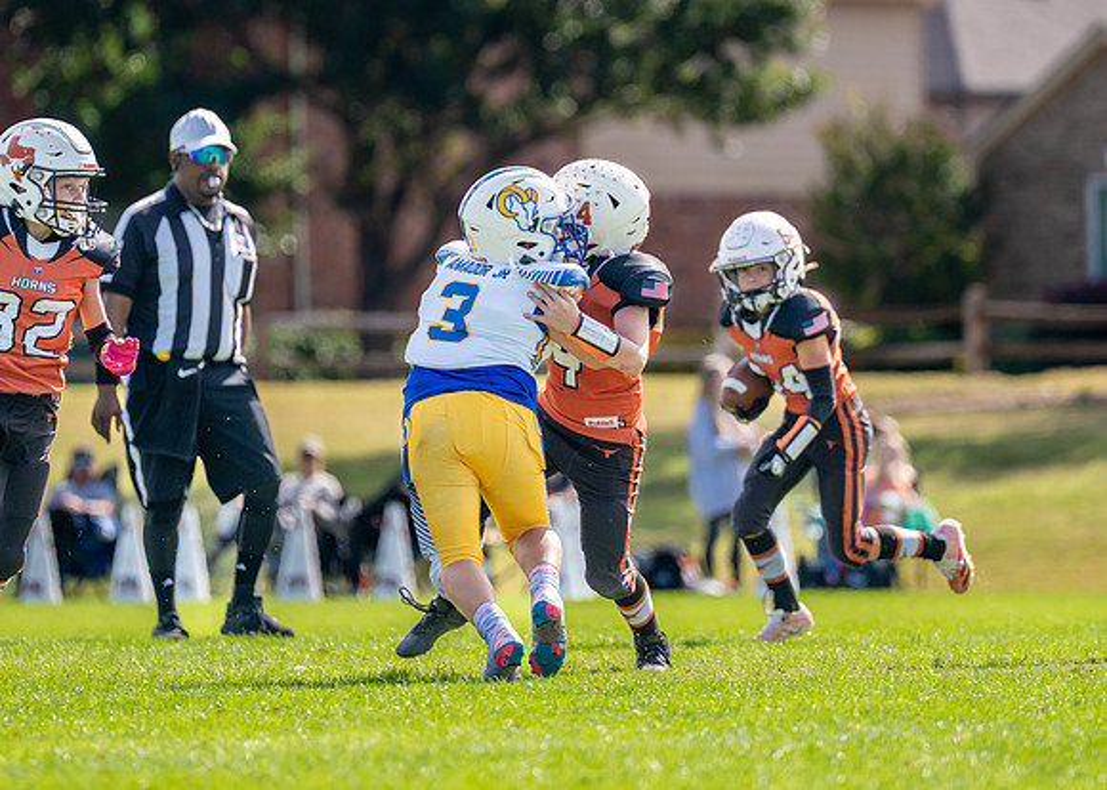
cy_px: 258
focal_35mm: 393
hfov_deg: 5.1
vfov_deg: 3.7
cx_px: 564
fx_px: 12357
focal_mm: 200
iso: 160
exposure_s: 1/2500
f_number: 2.8
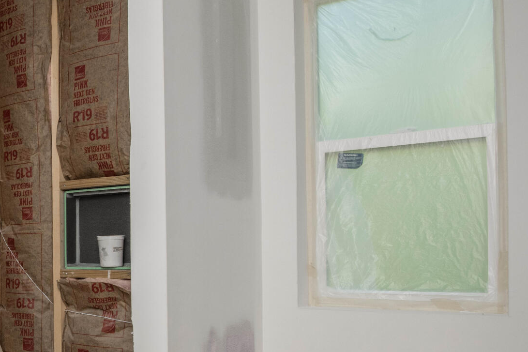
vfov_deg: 30.1
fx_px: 645
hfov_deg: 35.7
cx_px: -93
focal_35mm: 44
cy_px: 257
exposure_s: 1/250
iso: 400
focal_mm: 16
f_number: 9
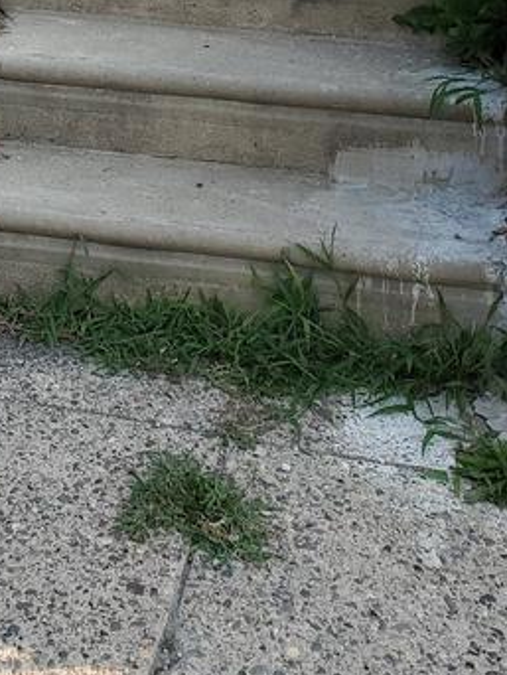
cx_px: -81
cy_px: -361
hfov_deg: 17.3
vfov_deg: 20.2
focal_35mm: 82
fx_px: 1599
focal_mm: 4.3
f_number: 2.4
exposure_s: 1/553
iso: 50
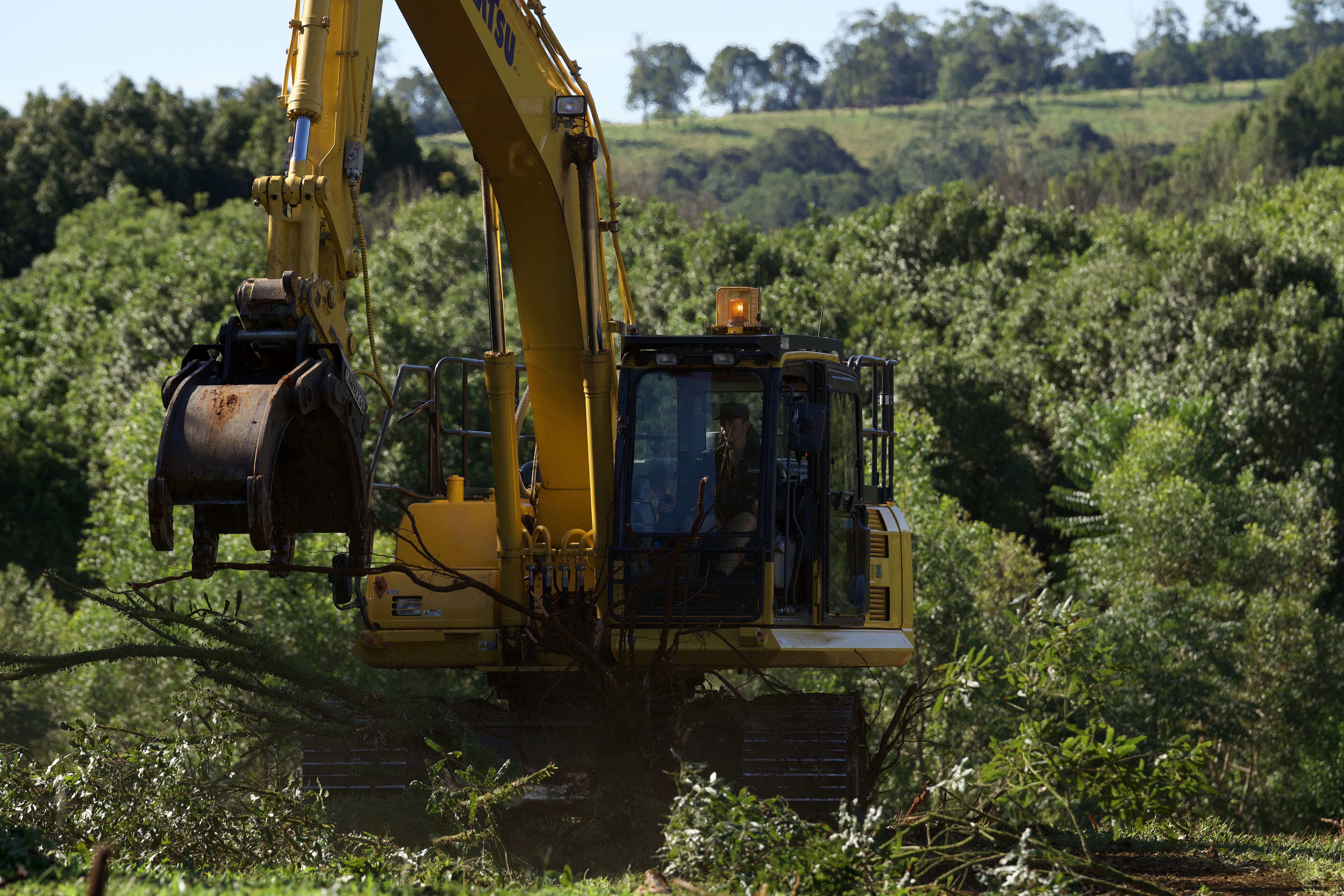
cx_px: 672
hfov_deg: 8.6
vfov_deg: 5.7
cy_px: 448
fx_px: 8959
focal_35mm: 240
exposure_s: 1/640
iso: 100
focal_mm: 160
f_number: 4
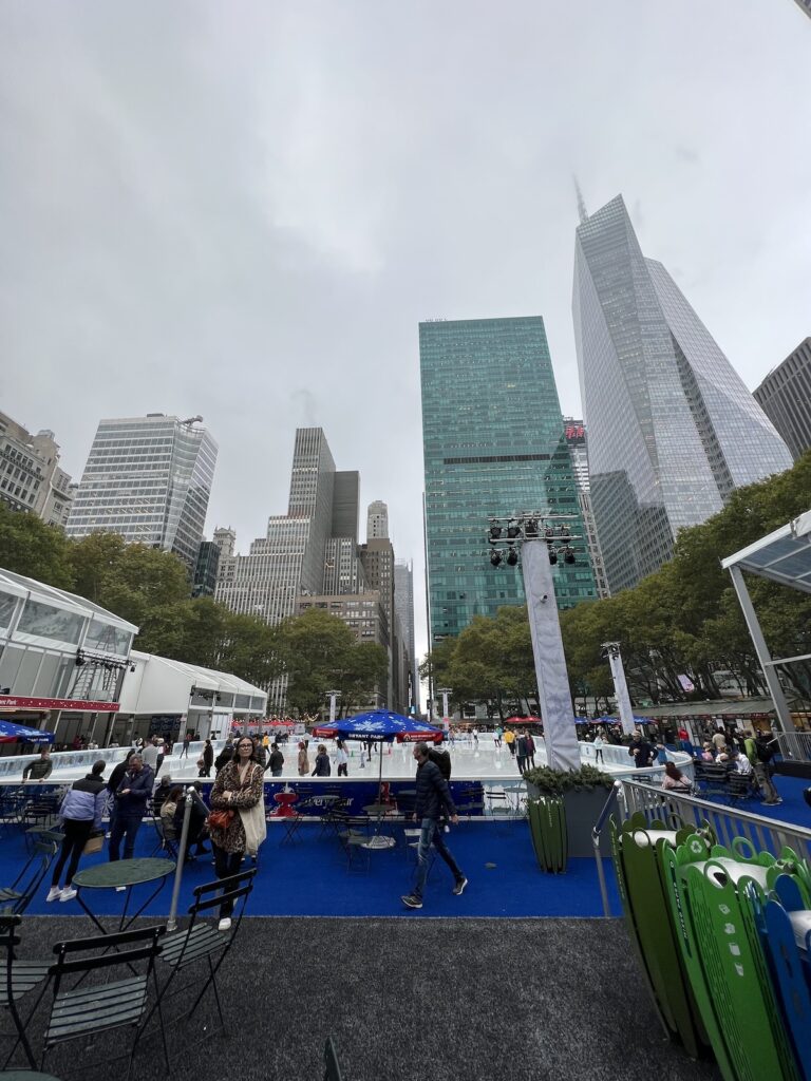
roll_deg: +1.7
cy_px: 540
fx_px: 406
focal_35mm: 13
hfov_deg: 89.9
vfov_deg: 106.2
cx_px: 406
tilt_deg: +22.6
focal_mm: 1.57
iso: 32
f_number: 1.8
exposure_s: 1/344
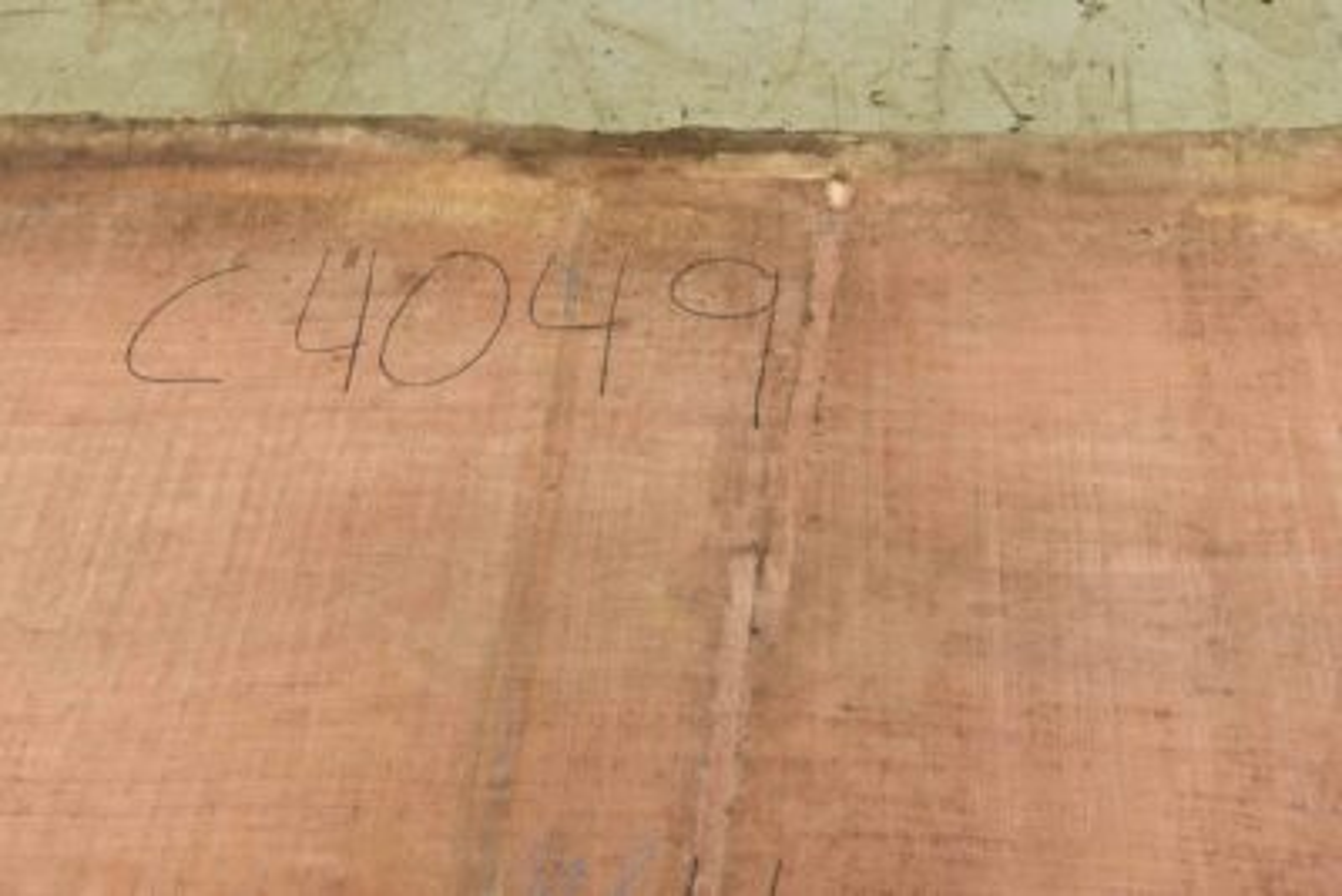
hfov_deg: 69.4
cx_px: 671
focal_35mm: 26
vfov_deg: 49.6
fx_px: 970
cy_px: 448
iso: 400
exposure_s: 1/125
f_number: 5.6
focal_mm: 26
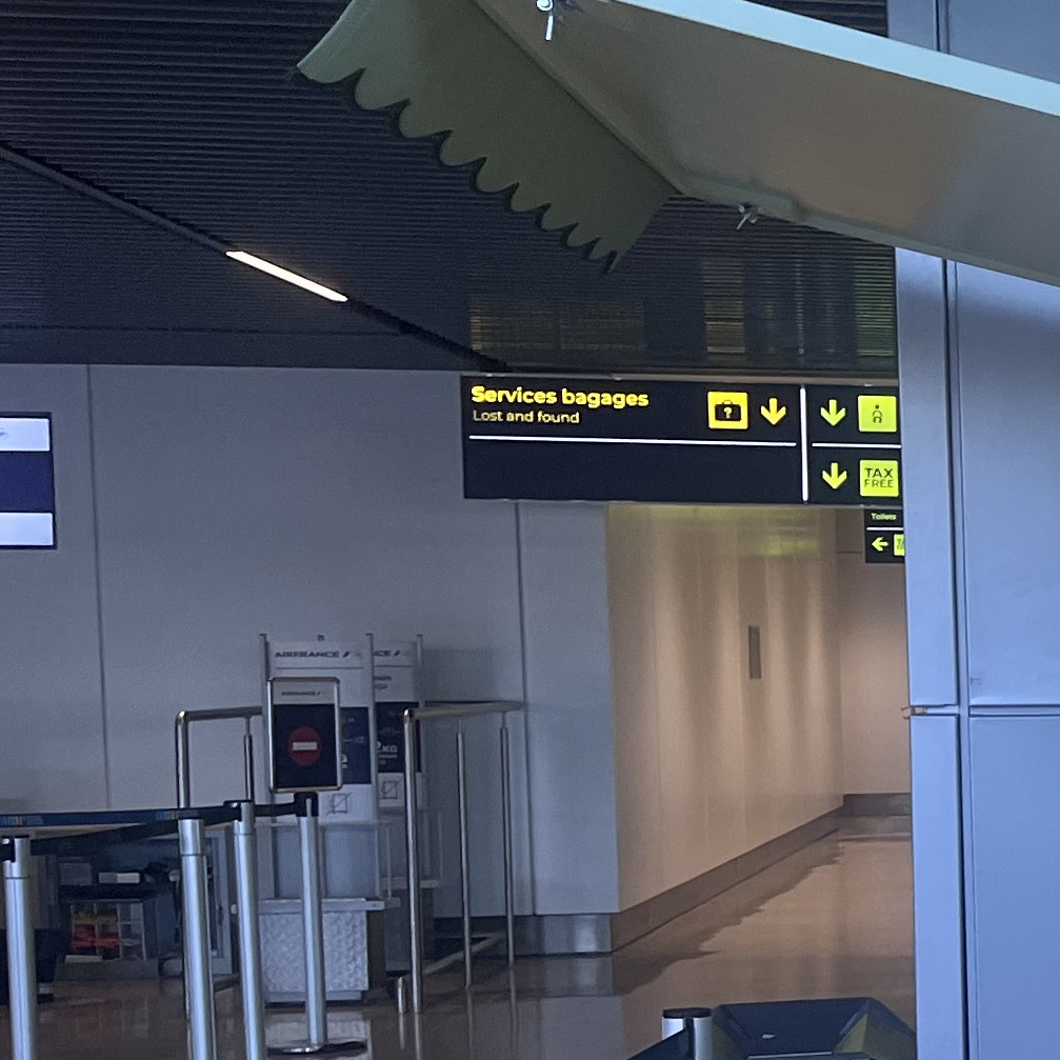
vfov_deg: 18.7
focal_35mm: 92
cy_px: 840
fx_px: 3187
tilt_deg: -3.0
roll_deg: +0.6
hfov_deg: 15.4
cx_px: 2084
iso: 50
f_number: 1.6
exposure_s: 1/100
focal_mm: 5.1
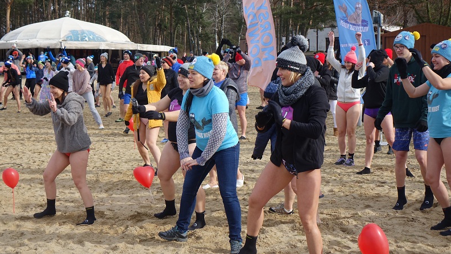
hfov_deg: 37.2
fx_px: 670
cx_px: 224
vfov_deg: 21.4
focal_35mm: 56
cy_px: 122
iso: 125
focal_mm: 19.37
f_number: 4
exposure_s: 1/500
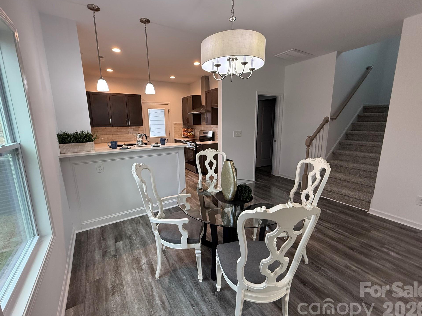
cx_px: 204
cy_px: 156
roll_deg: +1.1
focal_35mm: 15
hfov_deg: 98.1
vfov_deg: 81.8
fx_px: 183
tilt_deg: -8.7
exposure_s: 1/120
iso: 250
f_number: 2.2
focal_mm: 2.22
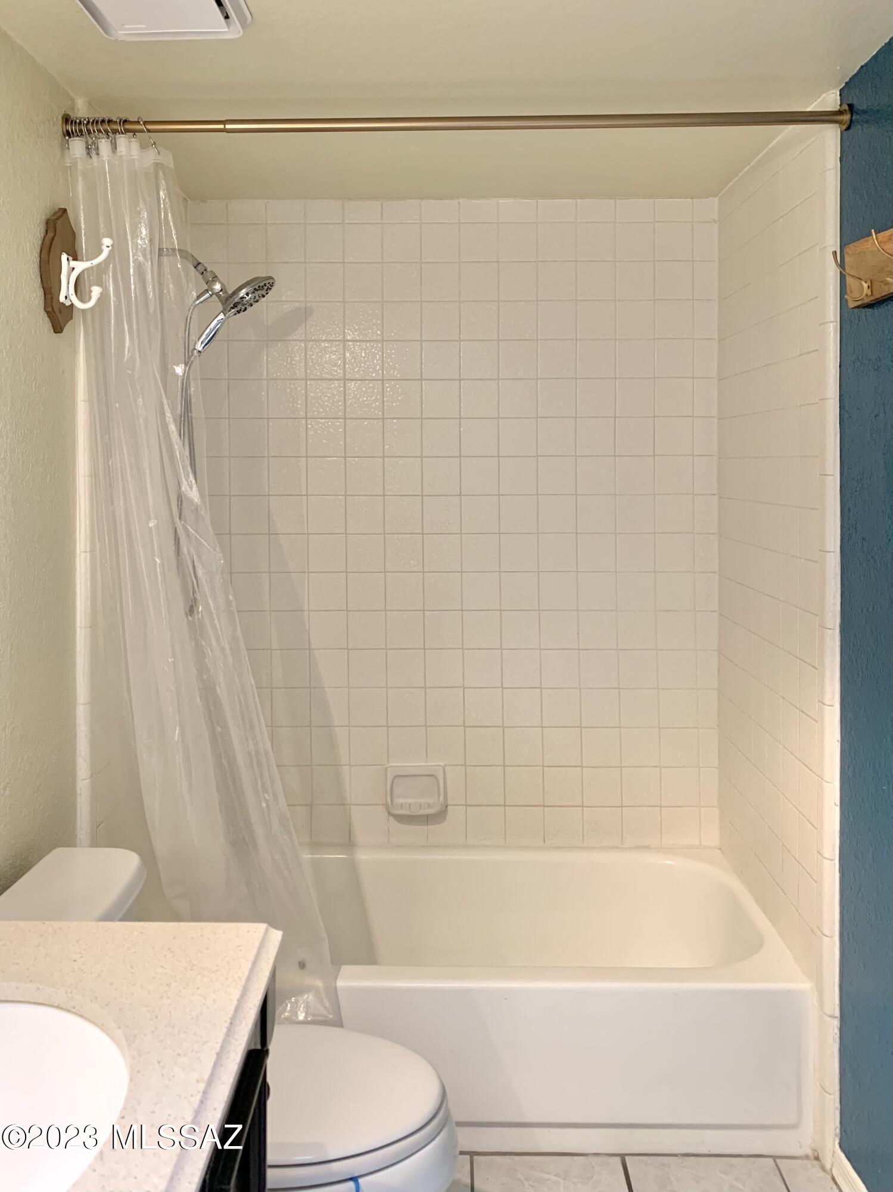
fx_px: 895
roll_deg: +0.3
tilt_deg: -6.9
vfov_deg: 67.3
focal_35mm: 26
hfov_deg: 53.0
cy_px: 596
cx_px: 446
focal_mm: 4.25
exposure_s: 1/60
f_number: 1.8
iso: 160
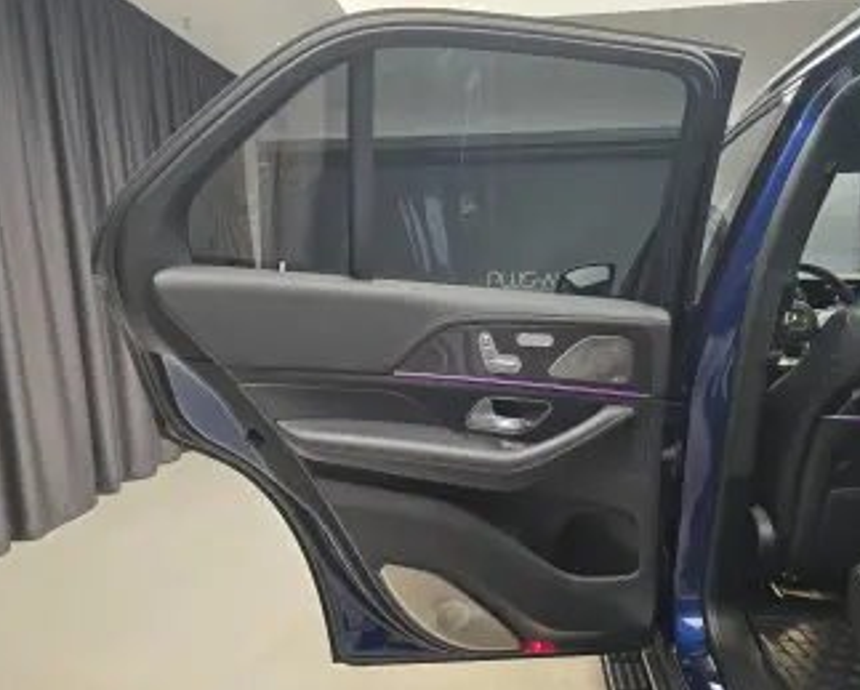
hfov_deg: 68.0
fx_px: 637
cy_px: 352
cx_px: 415
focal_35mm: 25
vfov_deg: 56.9
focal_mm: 6.3
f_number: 1.7
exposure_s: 1/100
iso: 160
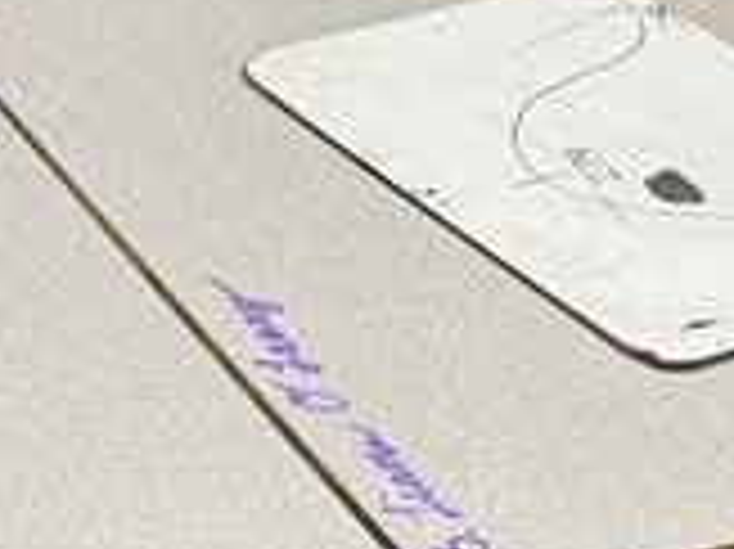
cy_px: -68
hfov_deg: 12.9
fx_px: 3199
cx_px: 32
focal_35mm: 151
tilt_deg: -24.3
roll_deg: -0.7
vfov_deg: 9.7
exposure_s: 1/120
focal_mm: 6.76
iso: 200
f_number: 1.78
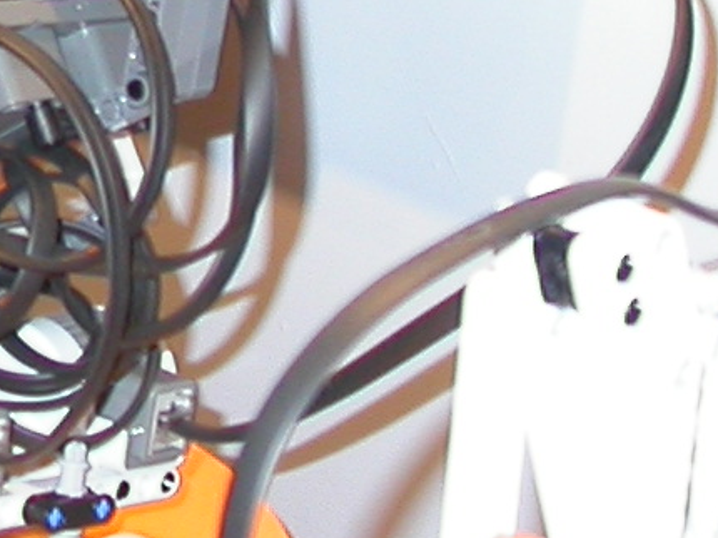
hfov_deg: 9.5
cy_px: -530
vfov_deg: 7.1
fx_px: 4167
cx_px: -389
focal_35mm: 201
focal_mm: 7.85
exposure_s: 1/30
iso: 100
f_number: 2.6
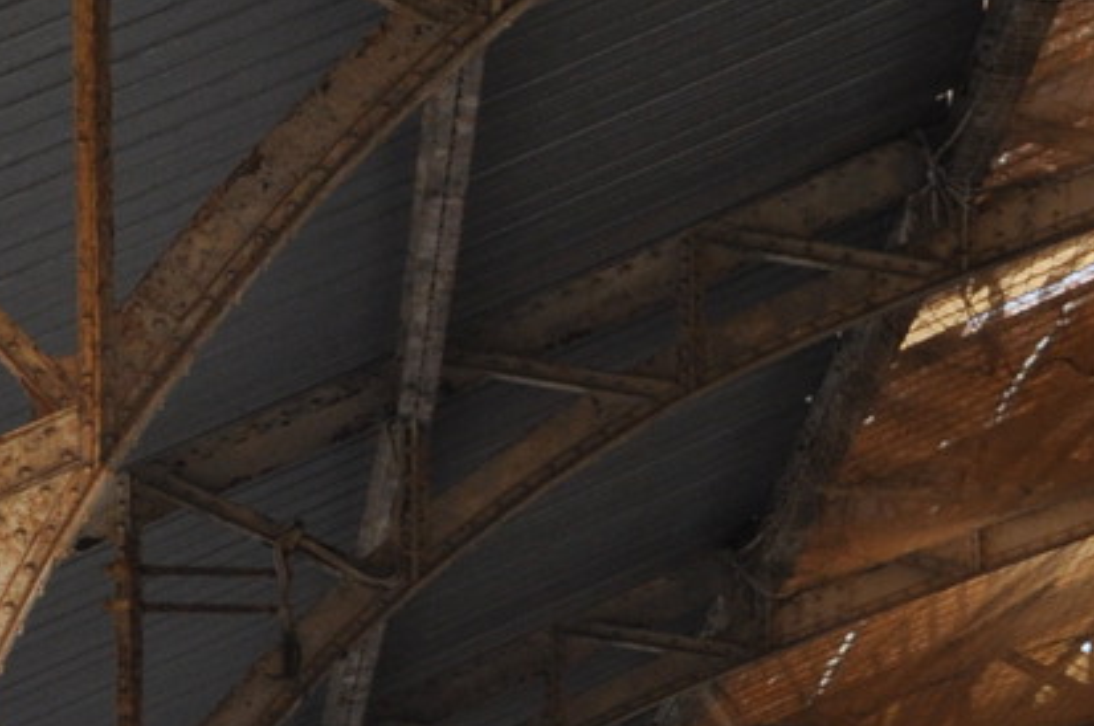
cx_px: 1841
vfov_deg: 5.6
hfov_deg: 8.4
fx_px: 7191
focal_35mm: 237
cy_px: 1599
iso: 400
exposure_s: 1/60
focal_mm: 34
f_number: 4.2
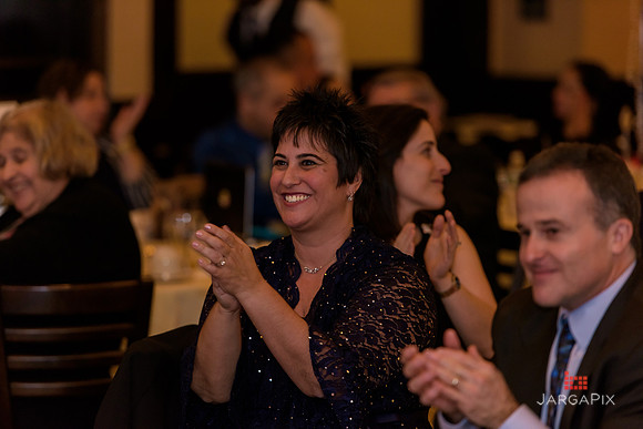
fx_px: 3216
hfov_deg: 11.4
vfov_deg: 7.6
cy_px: 214
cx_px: 322
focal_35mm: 180
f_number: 3.2
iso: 1600
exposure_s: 1/125
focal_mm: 180
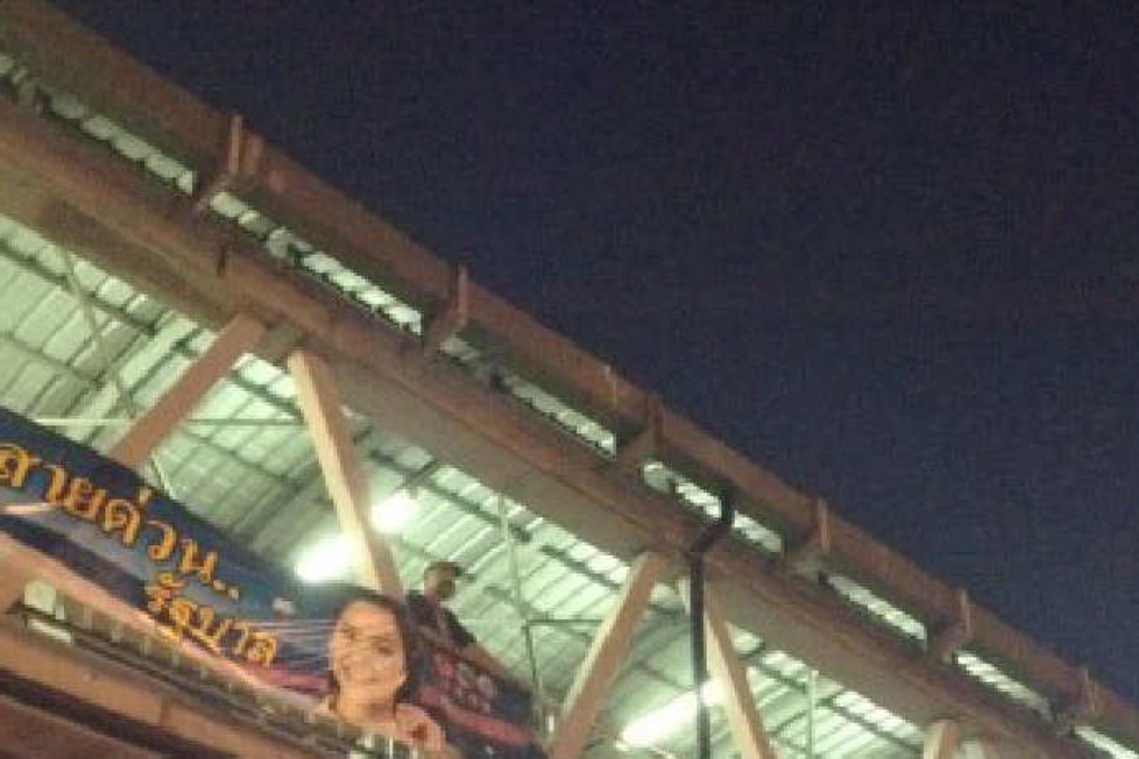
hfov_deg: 31.9
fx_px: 1993
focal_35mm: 63
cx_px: 648
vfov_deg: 21.1
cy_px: 687
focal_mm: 4.28
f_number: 2.4
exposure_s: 1/17
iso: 640
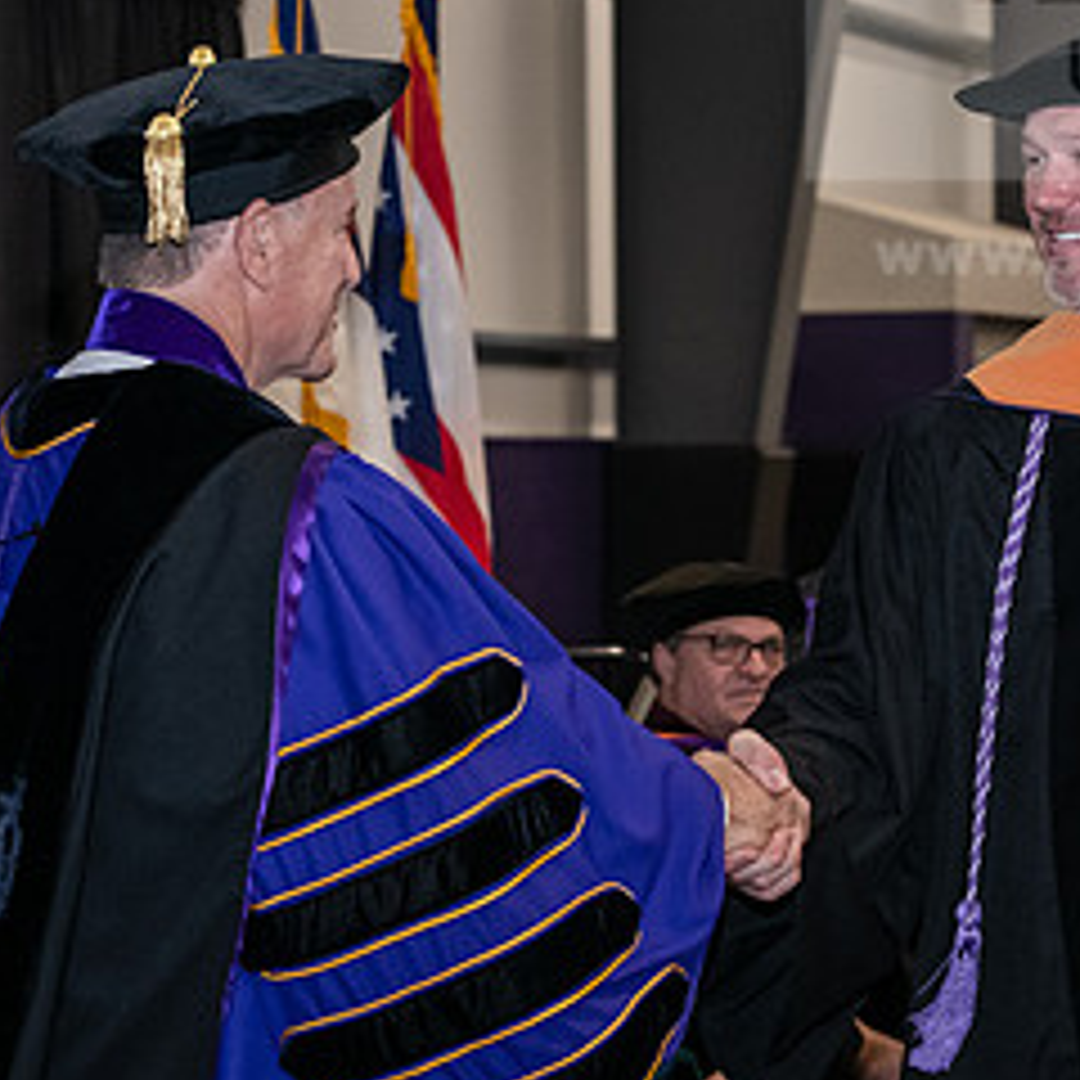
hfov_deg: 12.1
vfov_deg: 12.1
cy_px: 349
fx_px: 5083
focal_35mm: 144
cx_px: 670
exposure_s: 1/200
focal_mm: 70
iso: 2500
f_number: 5.6
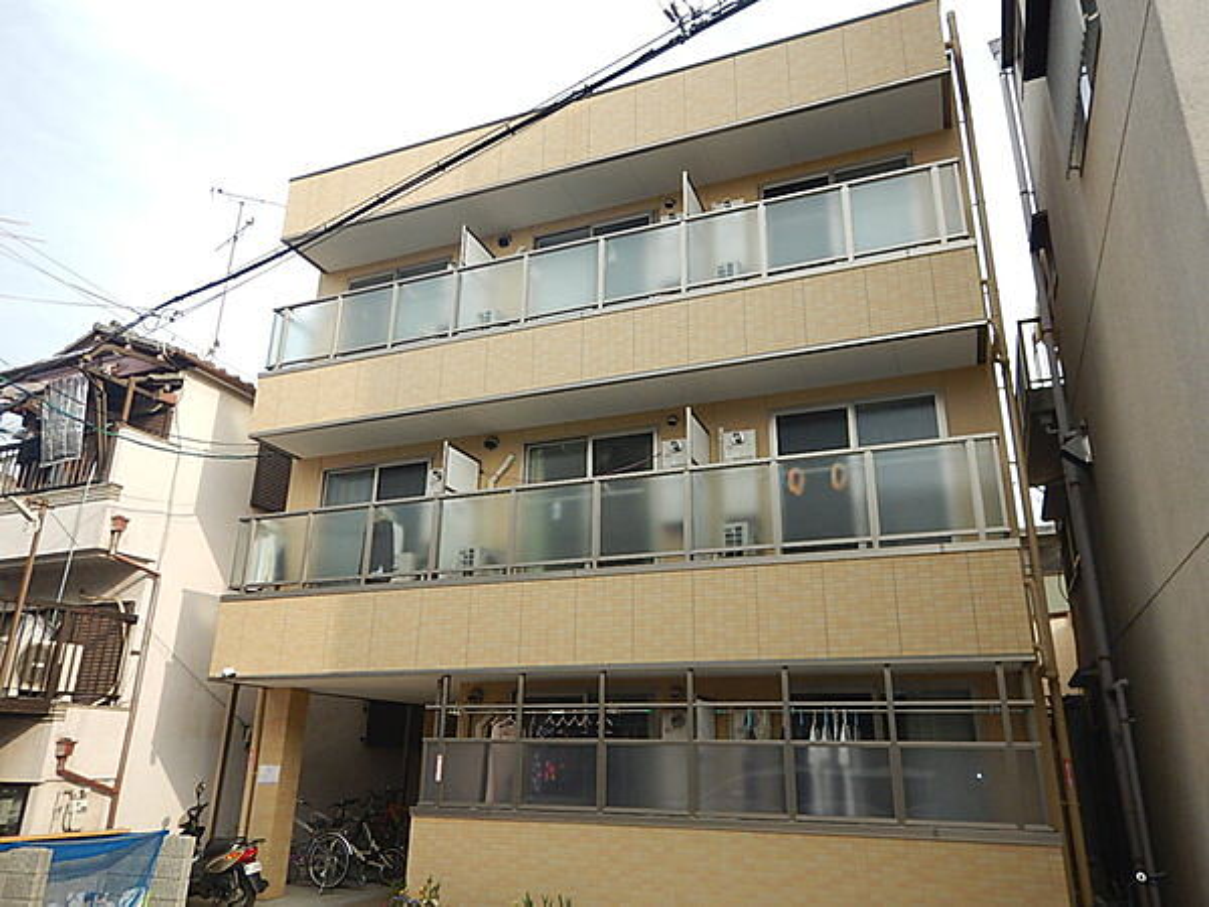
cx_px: 604
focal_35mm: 24
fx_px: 838
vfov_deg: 56.8
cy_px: 454
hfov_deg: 71.6
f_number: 2.8
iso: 125
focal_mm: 4.3
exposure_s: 1/640
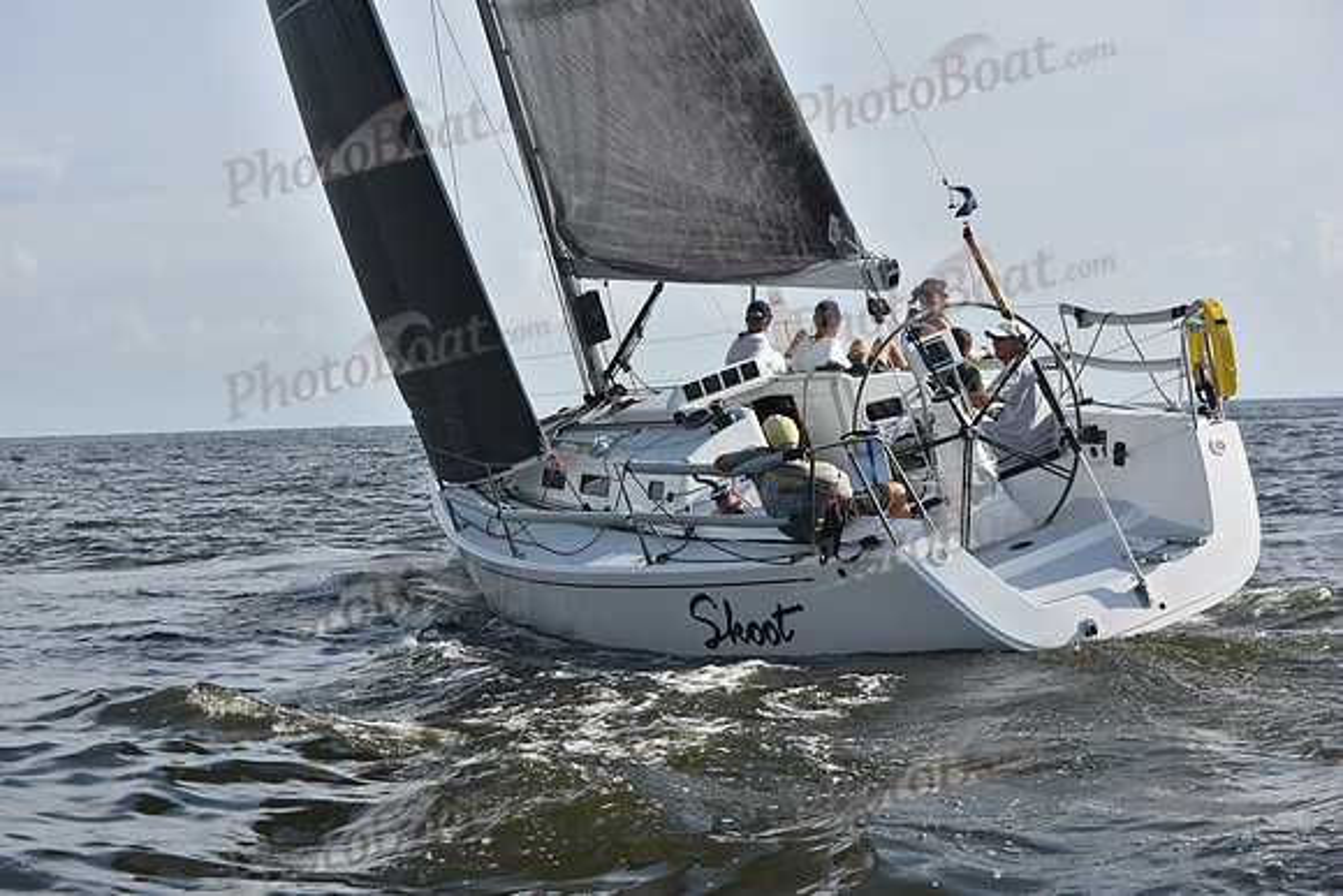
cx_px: 672
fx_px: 2910
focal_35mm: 78
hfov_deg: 26.0
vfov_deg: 17.5
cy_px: 448
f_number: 8
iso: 250
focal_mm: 78
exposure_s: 1/1250
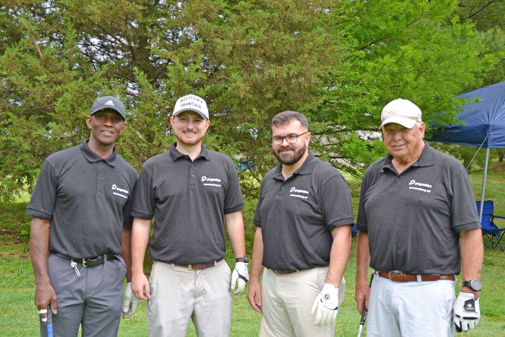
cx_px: 252
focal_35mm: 45
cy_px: 168
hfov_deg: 43.6
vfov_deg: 29.9
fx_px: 631
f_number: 5.6
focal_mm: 30
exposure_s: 1/125
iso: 110
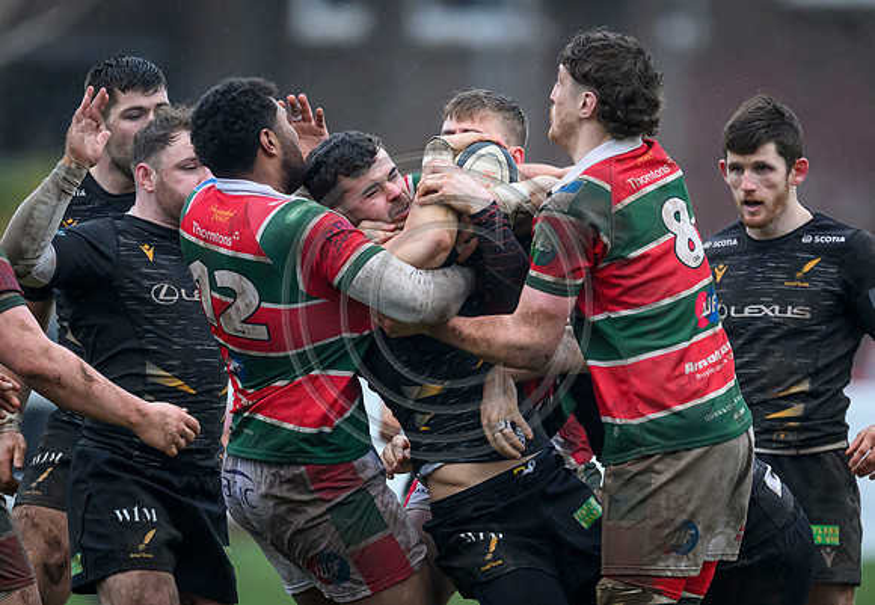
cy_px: 512
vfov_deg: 1.5
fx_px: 23888
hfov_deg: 2.1
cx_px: 551
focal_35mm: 972
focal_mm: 560
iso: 3200
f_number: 4
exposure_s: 1/1600
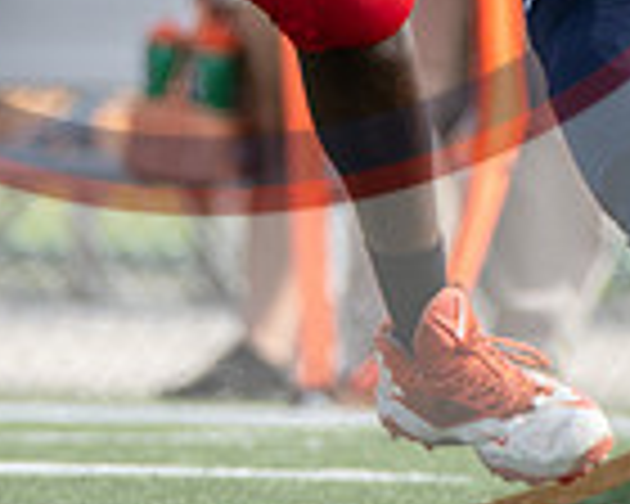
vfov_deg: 0.8
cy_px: -304
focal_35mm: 1995
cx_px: 513
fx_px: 37198
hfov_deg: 1.0
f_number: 4
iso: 140
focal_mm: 350
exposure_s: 1/1000
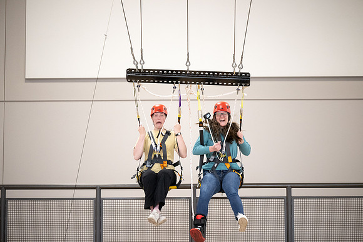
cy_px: 121
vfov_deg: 6.9
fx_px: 2017
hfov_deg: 10.3
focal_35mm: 200
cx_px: 182
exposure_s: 1/500
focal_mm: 200
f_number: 2.8
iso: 3200
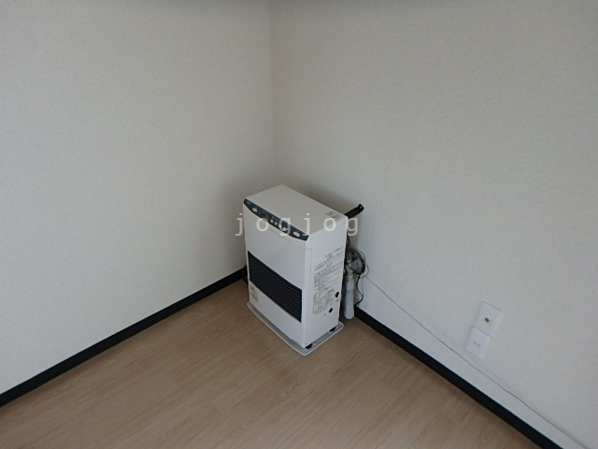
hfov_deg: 79.0
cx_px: 299
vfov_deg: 63.4
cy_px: 224
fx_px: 363
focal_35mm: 21
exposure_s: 1/30
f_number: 3.5
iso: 500
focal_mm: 3.7
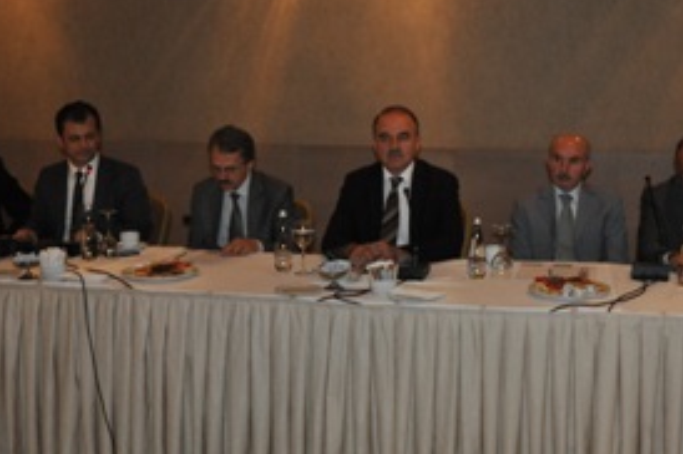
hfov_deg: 36.6
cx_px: 446
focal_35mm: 54
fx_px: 1023
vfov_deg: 24.8
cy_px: 132
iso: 800
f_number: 3.5
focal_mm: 22
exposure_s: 1/60
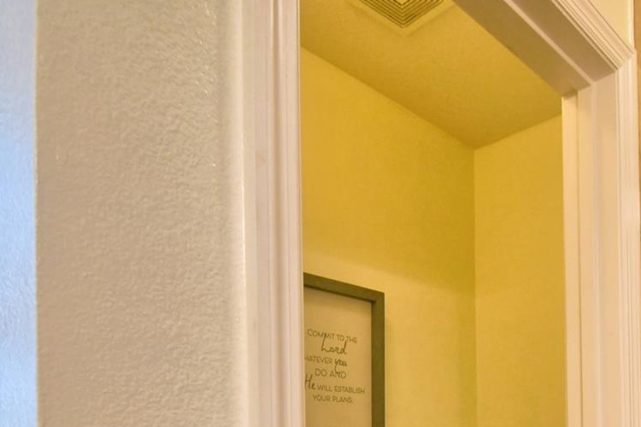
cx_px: 473
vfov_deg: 36.2
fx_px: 570
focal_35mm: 32
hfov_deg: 56.1
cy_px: 444
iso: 560
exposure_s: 1/30
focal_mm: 10
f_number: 4.5
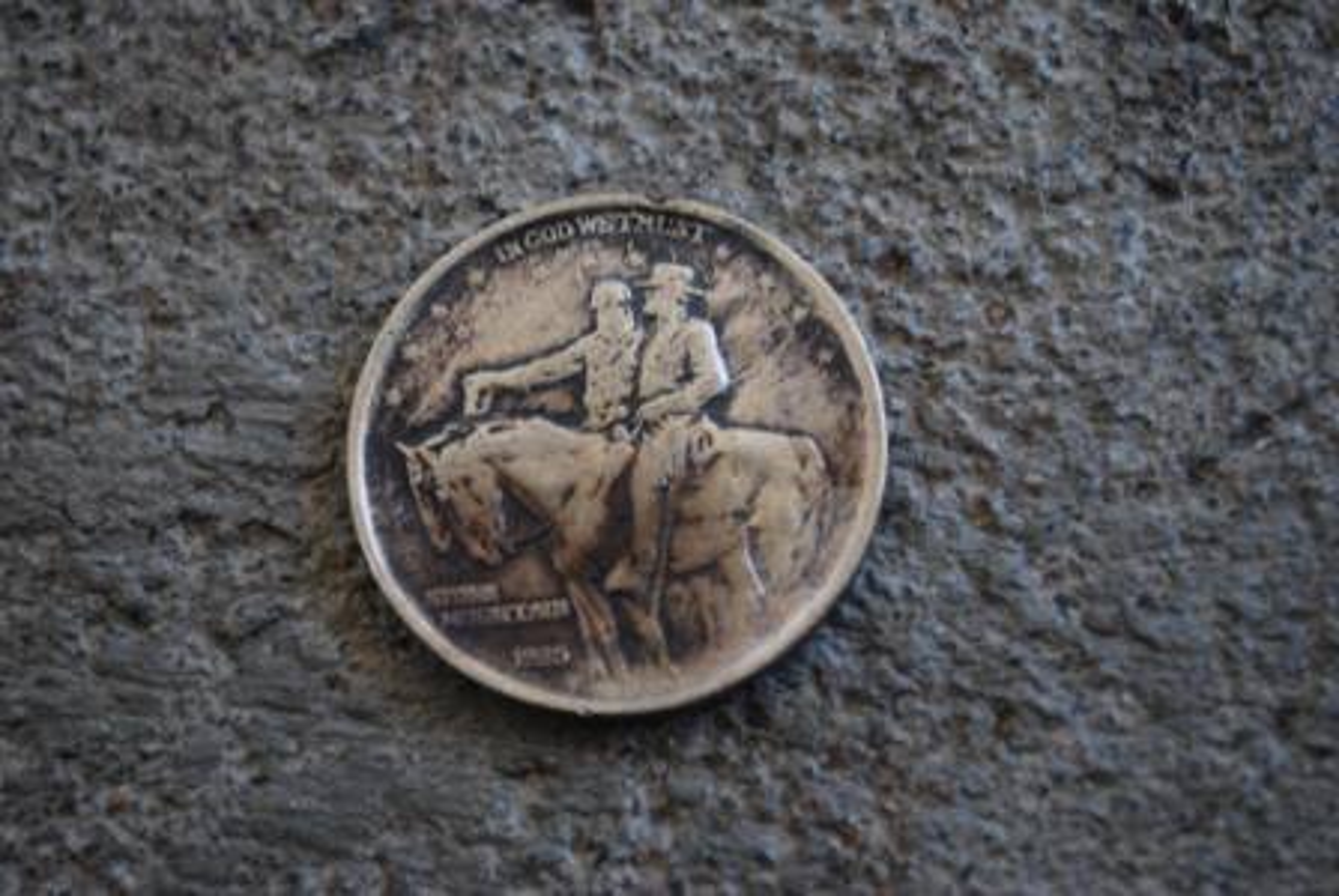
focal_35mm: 82
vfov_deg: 16.6
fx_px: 3073
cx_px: 670
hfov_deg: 24.6
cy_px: 448
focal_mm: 55
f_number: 5.6
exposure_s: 1/60
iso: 200
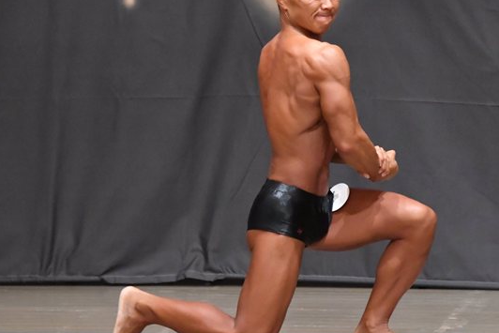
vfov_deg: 3.1
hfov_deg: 4.7
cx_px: 278
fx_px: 6059
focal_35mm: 437
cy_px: 148
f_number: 5.6
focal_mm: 200
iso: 8000
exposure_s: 1/400
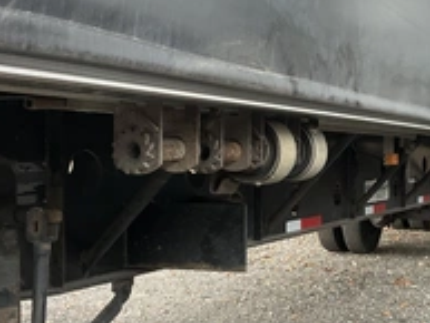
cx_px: 328
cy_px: 174
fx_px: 746
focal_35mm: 60
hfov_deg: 31.5
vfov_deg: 24.4
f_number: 1.8
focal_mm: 3
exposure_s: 1/122
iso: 64
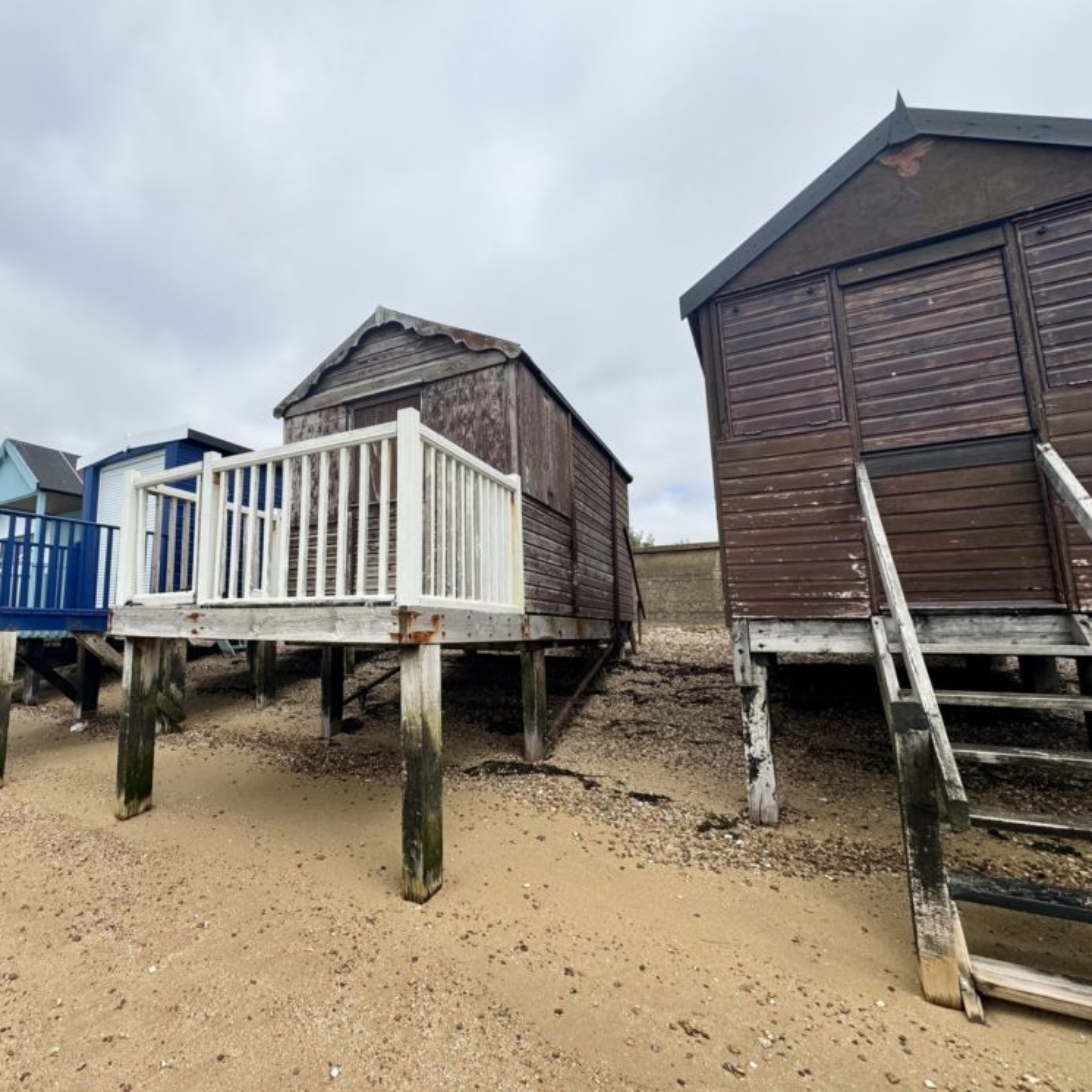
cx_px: 356
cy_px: 544
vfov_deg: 84.0
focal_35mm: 17
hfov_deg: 80.9
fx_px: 607
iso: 50
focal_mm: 2.22
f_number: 2.2
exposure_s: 1/2494
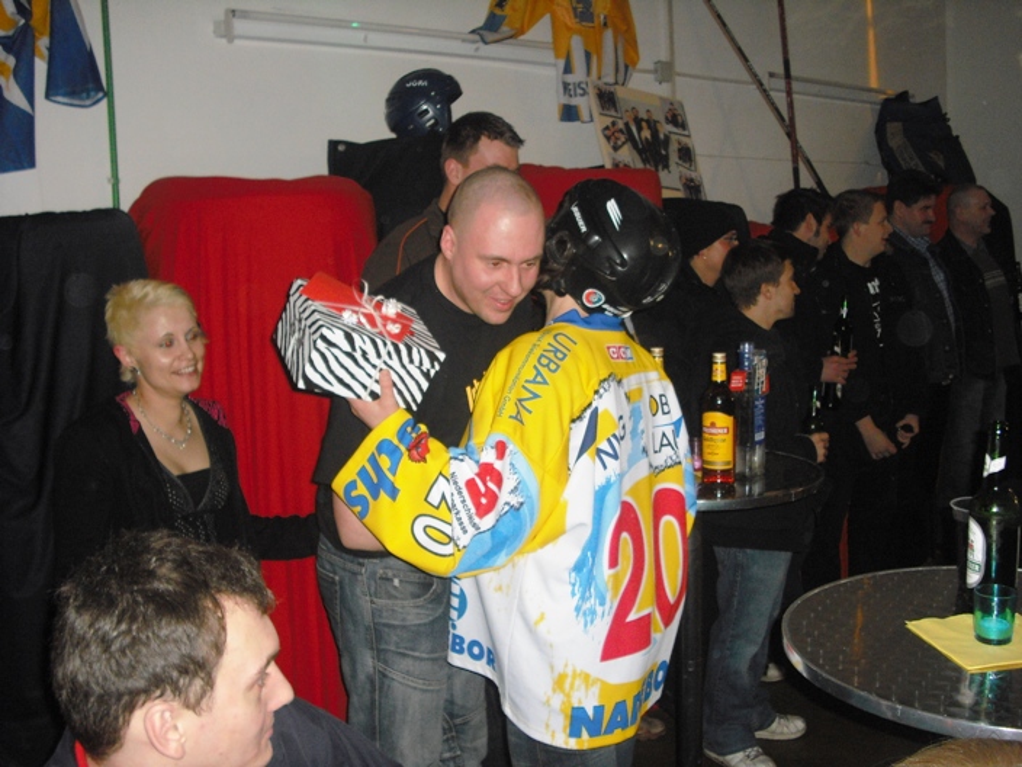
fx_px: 1122
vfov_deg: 37.7
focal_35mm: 38
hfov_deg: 49.0
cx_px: 511
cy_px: 384
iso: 200
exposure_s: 1/60
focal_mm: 6.2
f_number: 2.8
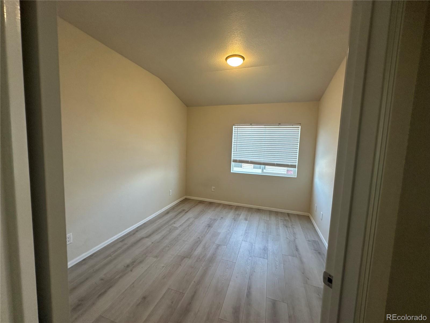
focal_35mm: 14
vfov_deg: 85.7
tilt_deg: -5.3
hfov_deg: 102.1
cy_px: 162
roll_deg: -2.0
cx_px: 215
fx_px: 174
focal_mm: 2.22
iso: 125
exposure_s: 1/99
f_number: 2.2
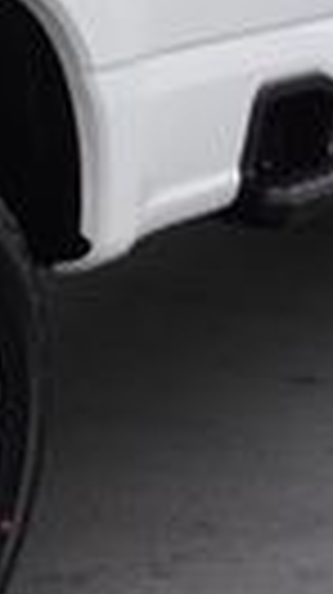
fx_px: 2392
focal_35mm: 152
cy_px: 81
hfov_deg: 7.5
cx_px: -441
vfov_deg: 14.0
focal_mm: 20
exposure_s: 1/200
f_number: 7.1
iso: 100
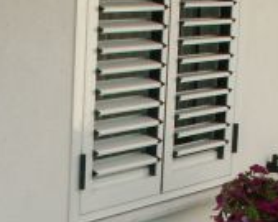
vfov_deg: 9.2
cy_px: 349
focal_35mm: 162
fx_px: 1332
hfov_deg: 11.9
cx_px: 59
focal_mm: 5.86
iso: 50
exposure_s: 1/60
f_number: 8
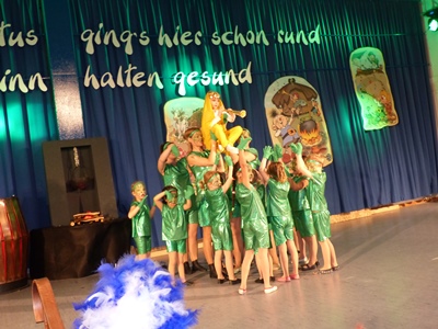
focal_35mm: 40
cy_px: 164
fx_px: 506
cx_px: 219
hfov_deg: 46.8
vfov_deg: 36.0
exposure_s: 1/60
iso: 400
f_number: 2.8
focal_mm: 7.1
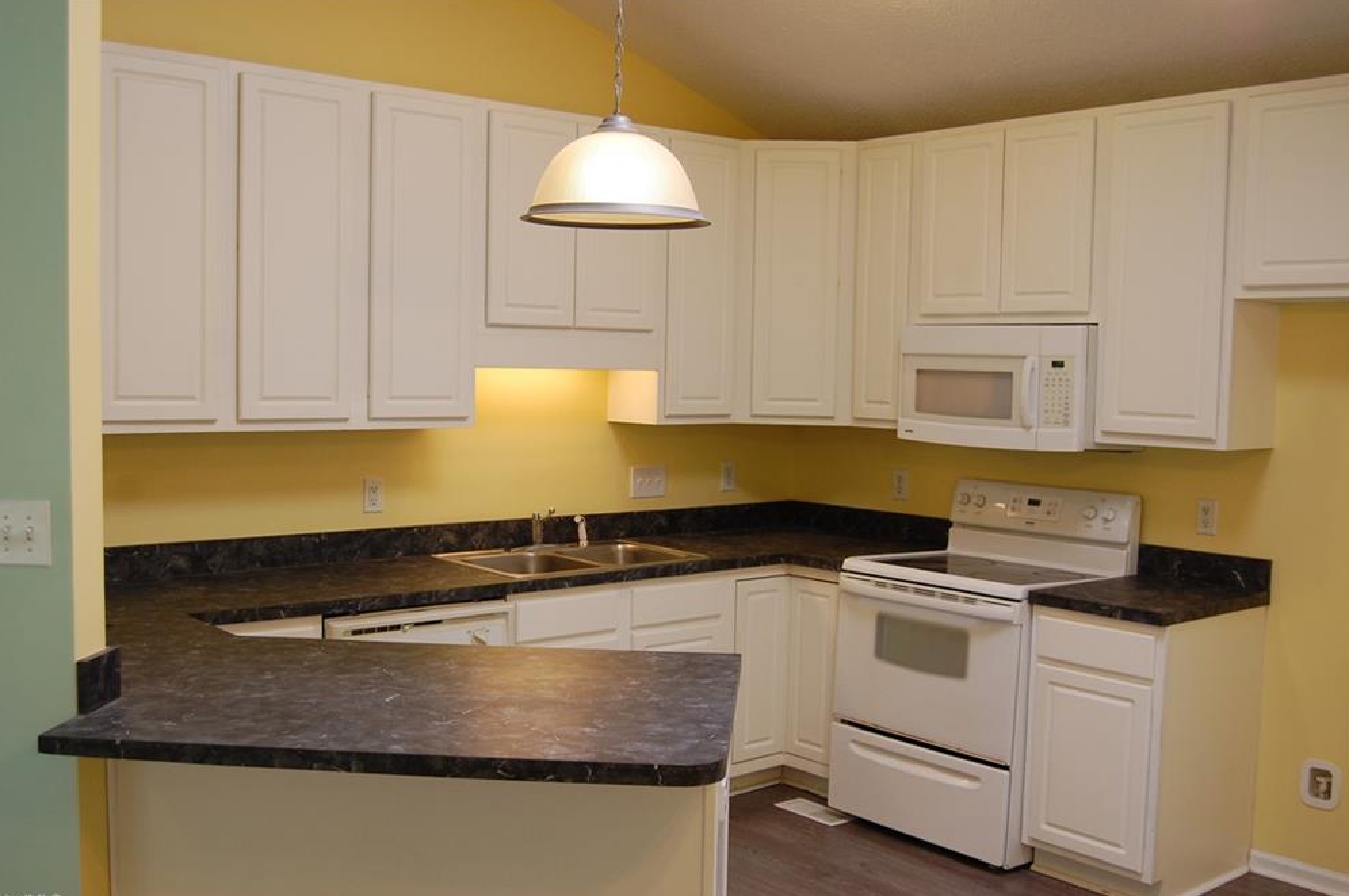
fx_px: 1385
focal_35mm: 37
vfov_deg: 35.9
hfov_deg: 51.9
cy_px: 453
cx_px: 664
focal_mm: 24
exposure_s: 1/80
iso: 400
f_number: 4.5
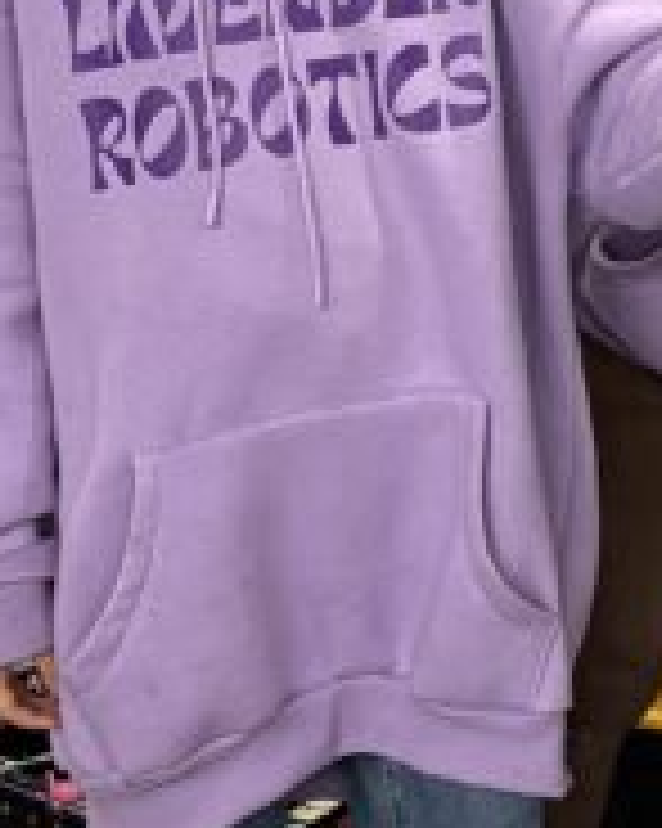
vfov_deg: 13.2
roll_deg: -2.5
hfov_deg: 9.7
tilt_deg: -9.8
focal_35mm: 141
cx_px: 1567
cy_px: -279
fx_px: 3456
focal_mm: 5.96
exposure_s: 1/74
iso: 125
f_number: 1.6
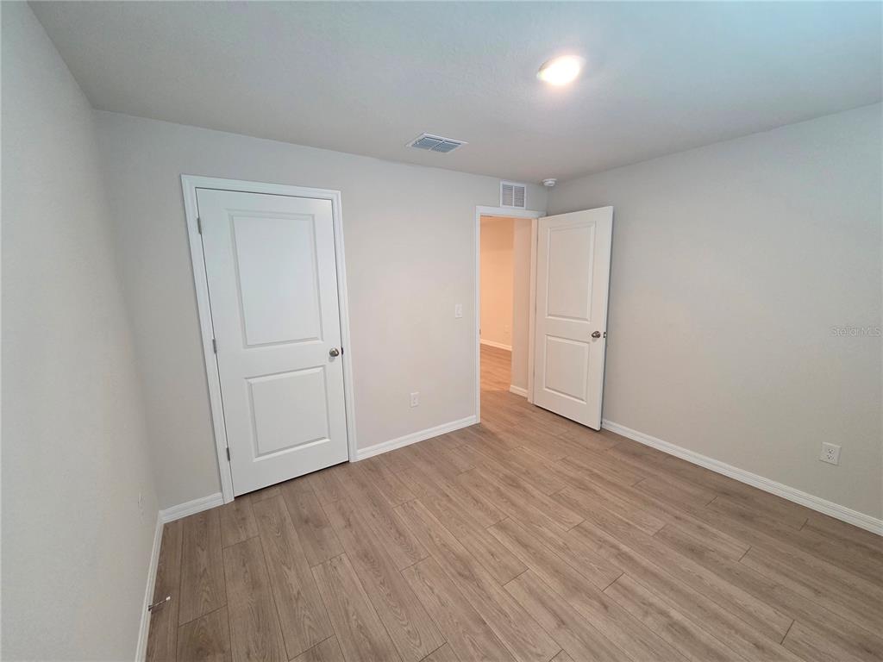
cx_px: 442
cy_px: 331
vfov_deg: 89.9
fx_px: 332
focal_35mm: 13
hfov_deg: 106.2
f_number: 2.2
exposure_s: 1/60
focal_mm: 2.2
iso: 400
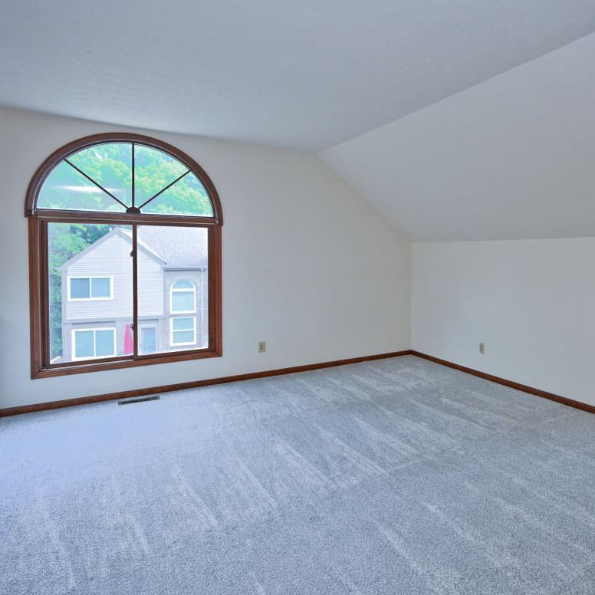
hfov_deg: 63.6
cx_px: 440
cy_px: 259
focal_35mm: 23
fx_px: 447
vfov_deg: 67.0
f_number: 4
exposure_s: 1/60
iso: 400
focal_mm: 14
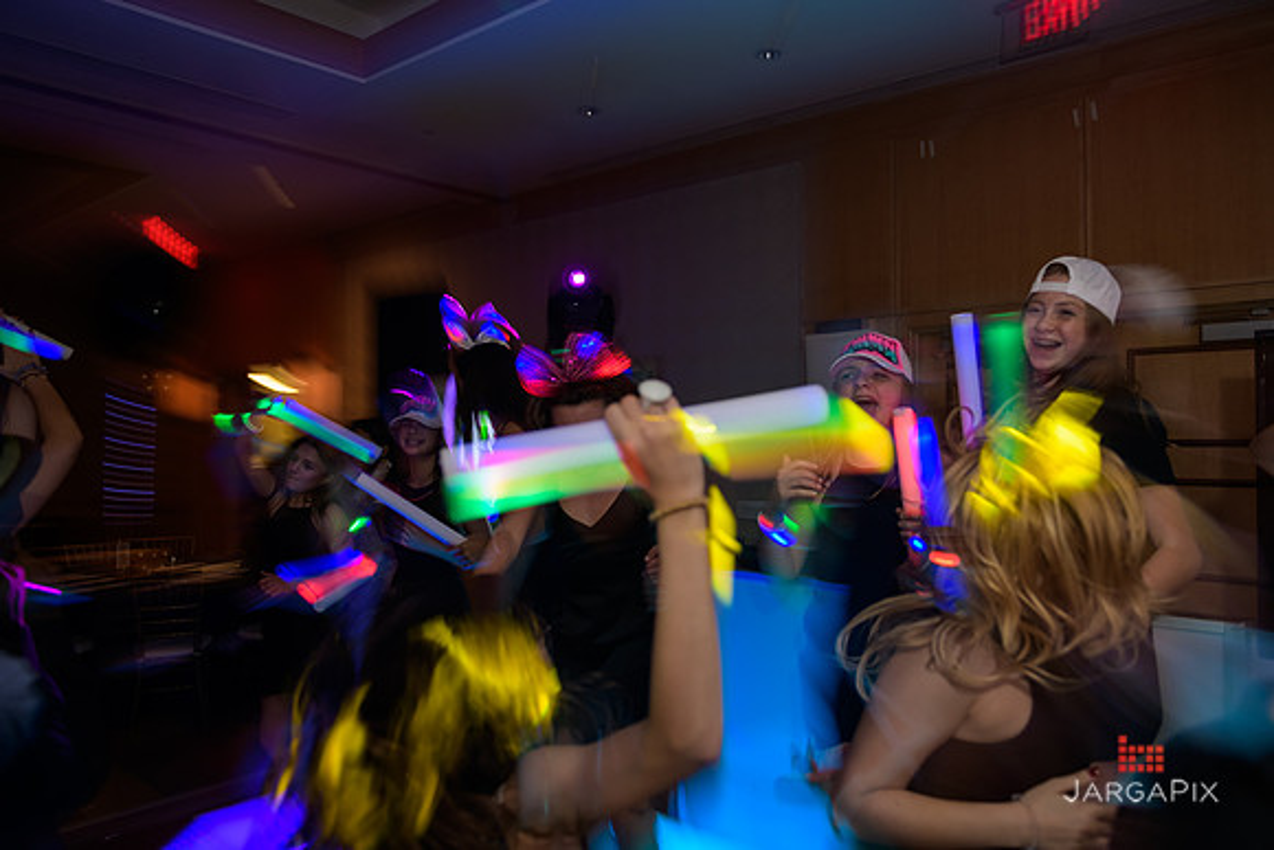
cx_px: 637
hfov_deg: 73.7
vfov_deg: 53.2
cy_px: 425
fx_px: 849
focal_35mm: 24
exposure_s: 1/15
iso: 400
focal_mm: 24
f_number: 3.2
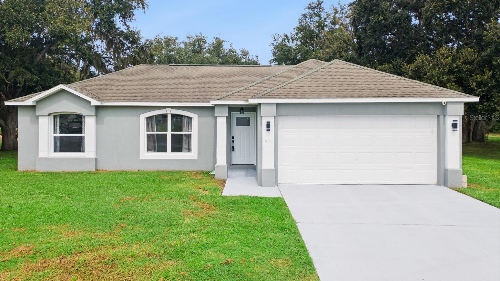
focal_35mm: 27
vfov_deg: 42.8
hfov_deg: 69.8
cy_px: 117
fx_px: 358
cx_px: 242
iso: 100
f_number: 2.8
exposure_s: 1/500
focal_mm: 4.5
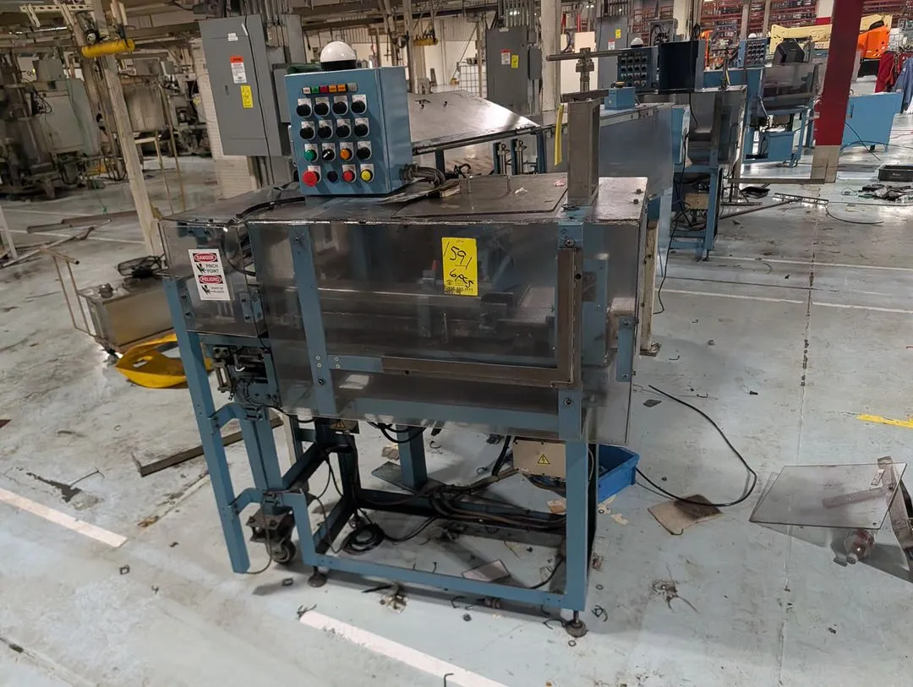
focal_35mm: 24
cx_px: 456
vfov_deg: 56.9
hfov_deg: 71.5
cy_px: 344
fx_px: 634
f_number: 1.68
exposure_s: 1/805
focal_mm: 6.9
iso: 1596
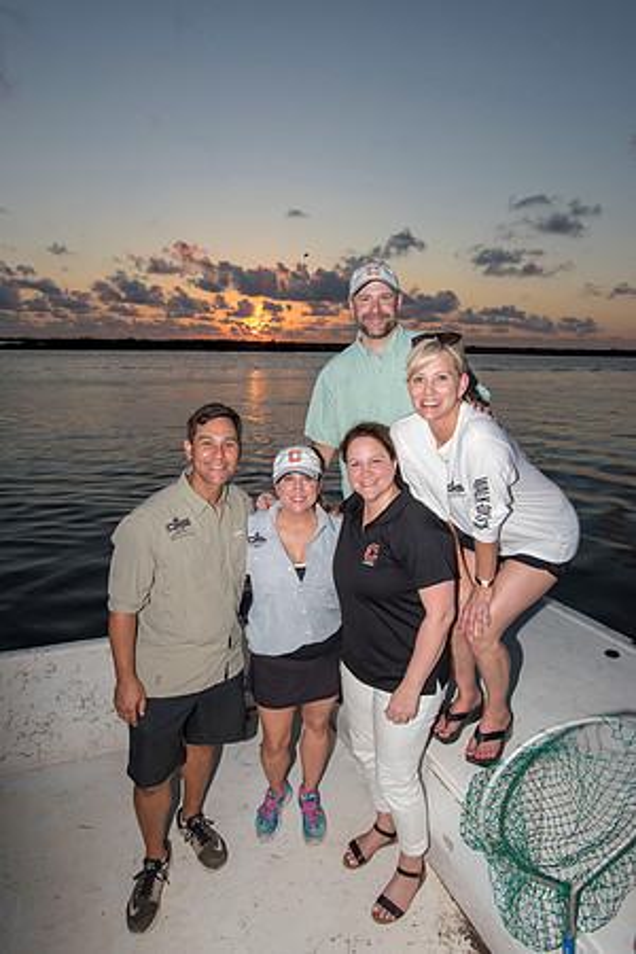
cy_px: 477
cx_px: 318
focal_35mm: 22
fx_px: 583
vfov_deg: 78.6
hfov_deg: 57.2
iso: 500
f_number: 7.1
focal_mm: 22
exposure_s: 1/500
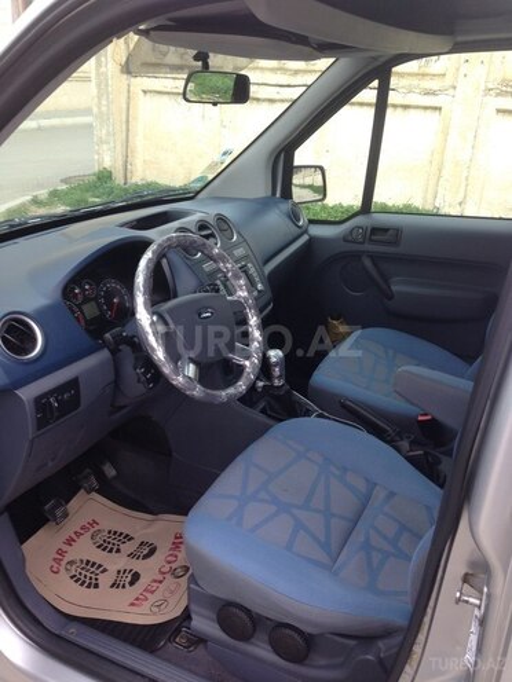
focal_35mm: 33
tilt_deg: -23.6
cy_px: 341
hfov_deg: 42.9
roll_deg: -2.9
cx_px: 256
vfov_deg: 55.4
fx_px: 651
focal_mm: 4.12
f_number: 2.4
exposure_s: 1/155
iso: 50
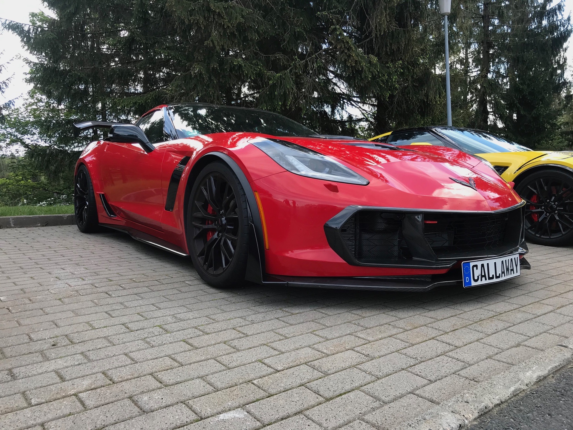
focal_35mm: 28
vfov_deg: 49.7
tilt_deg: -5.8
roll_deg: +2.0
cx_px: 286
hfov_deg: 63.4
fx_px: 463
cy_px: 215
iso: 20
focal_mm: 3.99
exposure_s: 1/365
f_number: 1.8
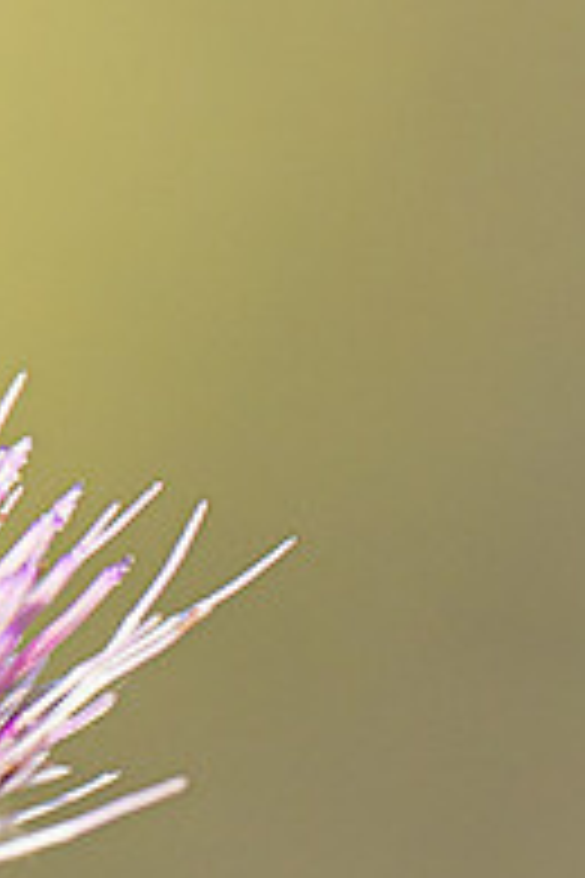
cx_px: -183
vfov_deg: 0.6
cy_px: 360
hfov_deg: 0.4
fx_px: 84794
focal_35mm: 3479
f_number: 7.1
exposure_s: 1/2000
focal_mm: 600
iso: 800
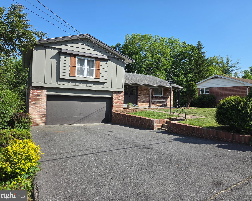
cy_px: 100
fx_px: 179
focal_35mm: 24
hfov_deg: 70.3
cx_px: 129
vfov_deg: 58.8
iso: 80
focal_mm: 5.4
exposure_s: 1/3399
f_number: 1.8
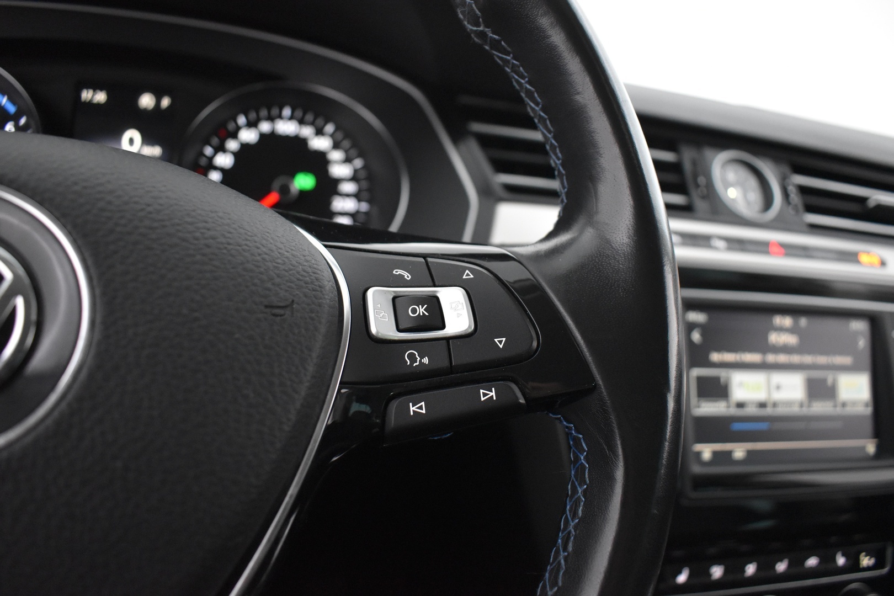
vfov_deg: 47.9
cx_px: 447
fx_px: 670
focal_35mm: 27
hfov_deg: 67.4
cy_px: 298
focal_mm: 18
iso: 3200
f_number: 3.5
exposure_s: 1/40
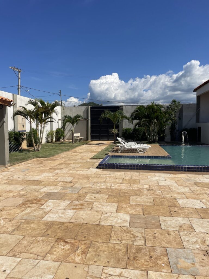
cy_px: 140
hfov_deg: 53.1
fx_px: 209
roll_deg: -0.5
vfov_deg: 67.3
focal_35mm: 26
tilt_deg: -2.3
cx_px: 104
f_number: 1.6
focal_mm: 4.2
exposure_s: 1/7299
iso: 32
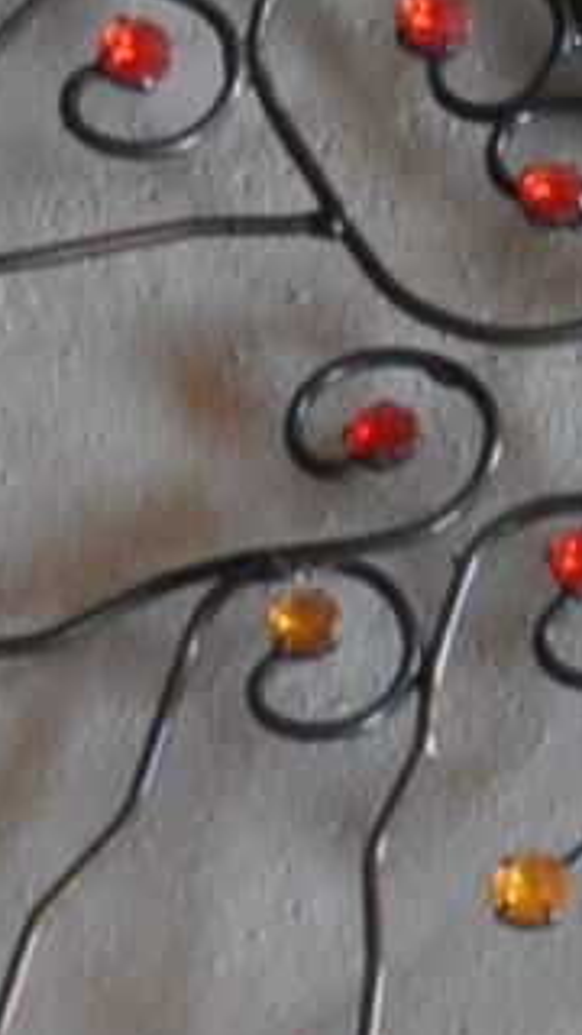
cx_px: 1119
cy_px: -239
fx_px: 13855
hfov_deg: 2.4
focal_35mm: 505
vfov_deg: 4.3
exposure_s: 1/60
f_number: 4.8
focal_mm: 48
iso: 800
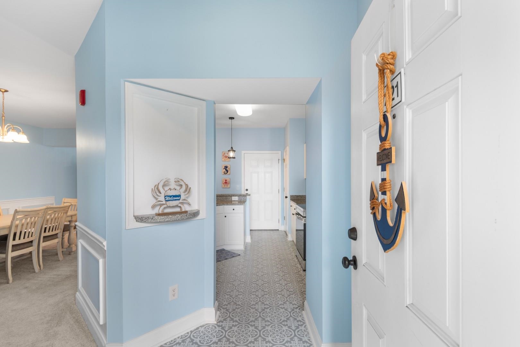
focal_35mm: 16
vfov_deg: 73.7
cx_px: 260
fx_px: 231
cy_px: 174
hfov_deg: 96.7
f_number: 4.8
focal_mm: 11
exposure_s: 1/25
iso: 100
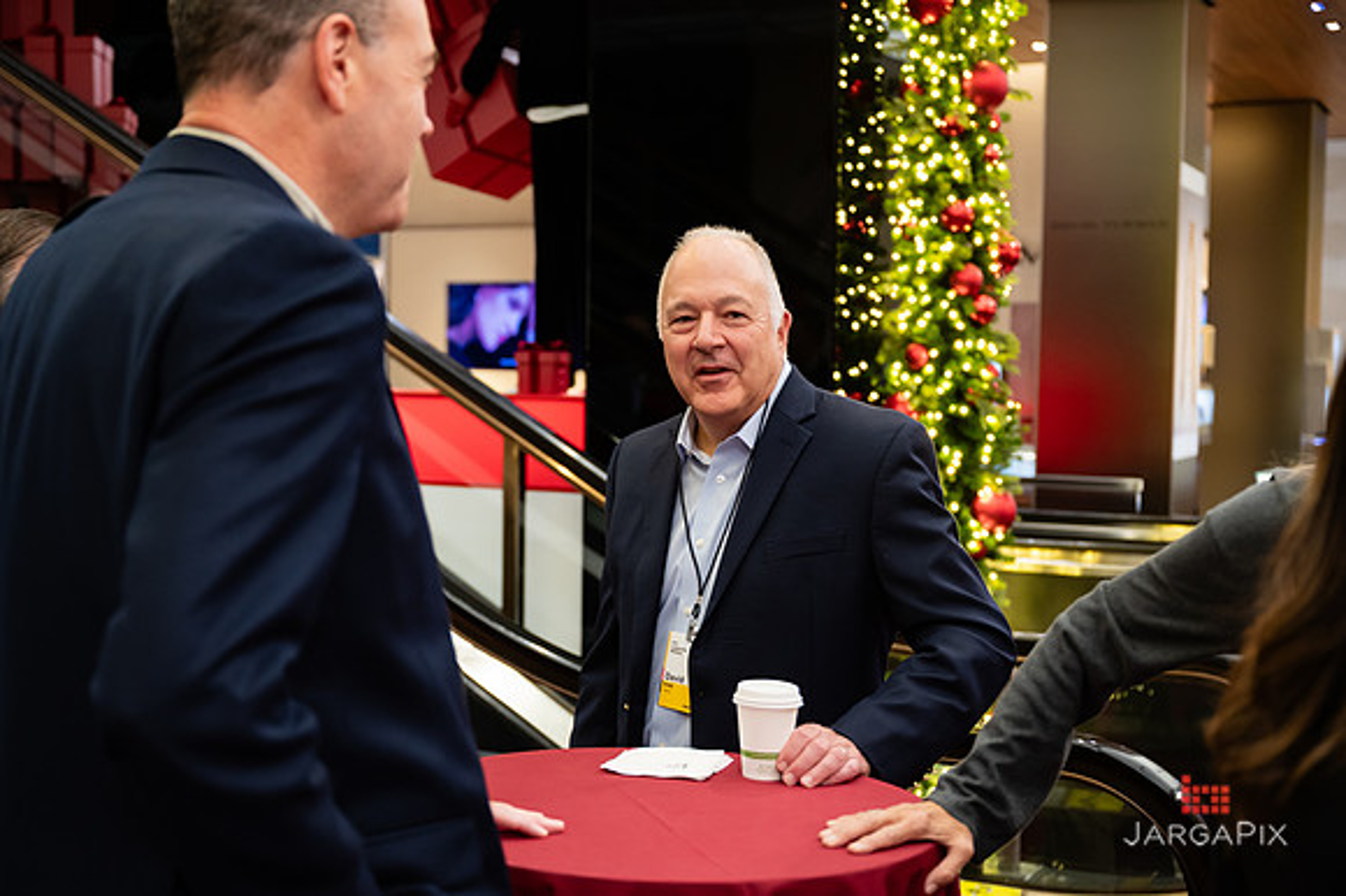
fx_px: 1855
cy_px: 448
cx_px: 673
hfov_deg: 39.9
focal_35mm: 50
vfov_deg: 27.2
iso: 1250
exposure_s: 1/160
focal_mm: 49
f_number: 3.2
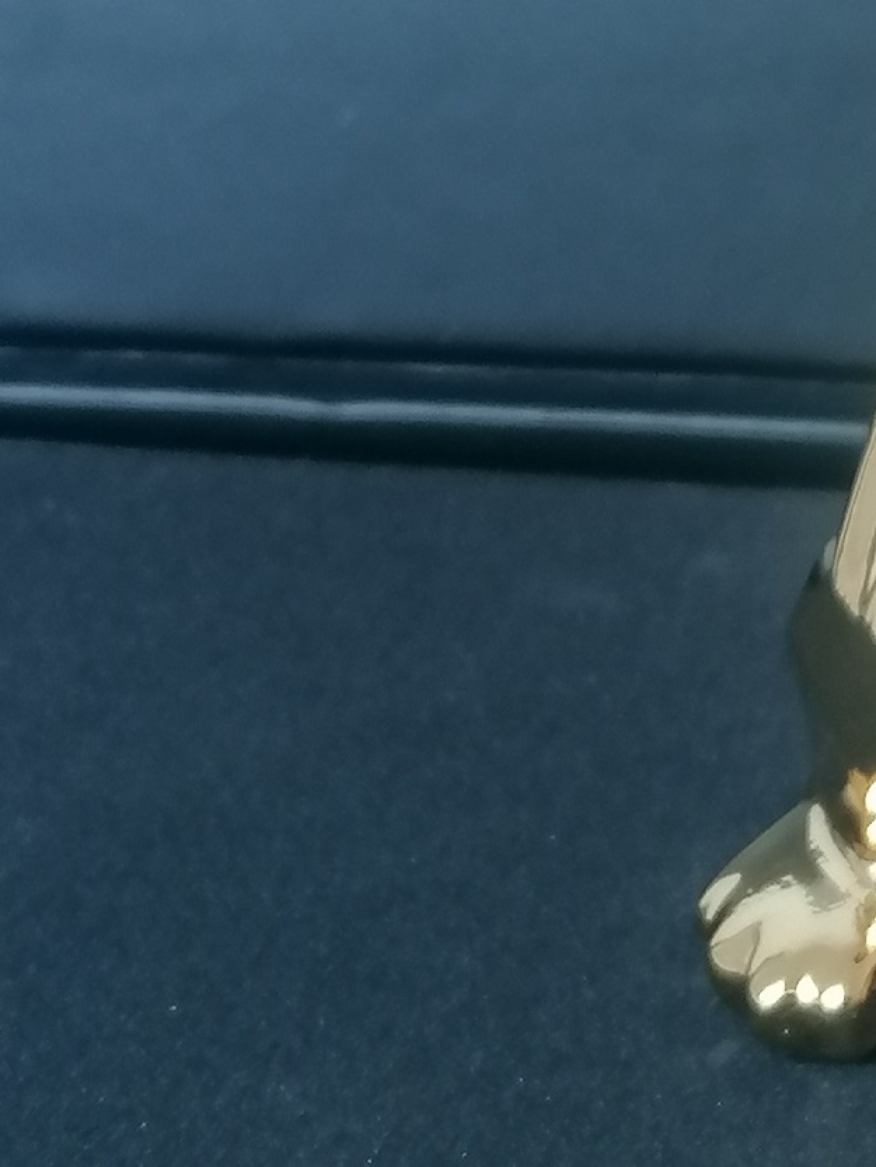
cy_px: -612
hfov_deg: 12.7
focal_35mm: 112
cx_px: 1242
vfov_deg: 16.0
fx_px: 3778
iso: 200
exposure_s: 1/33.3
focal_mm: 4.75
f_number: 1.8
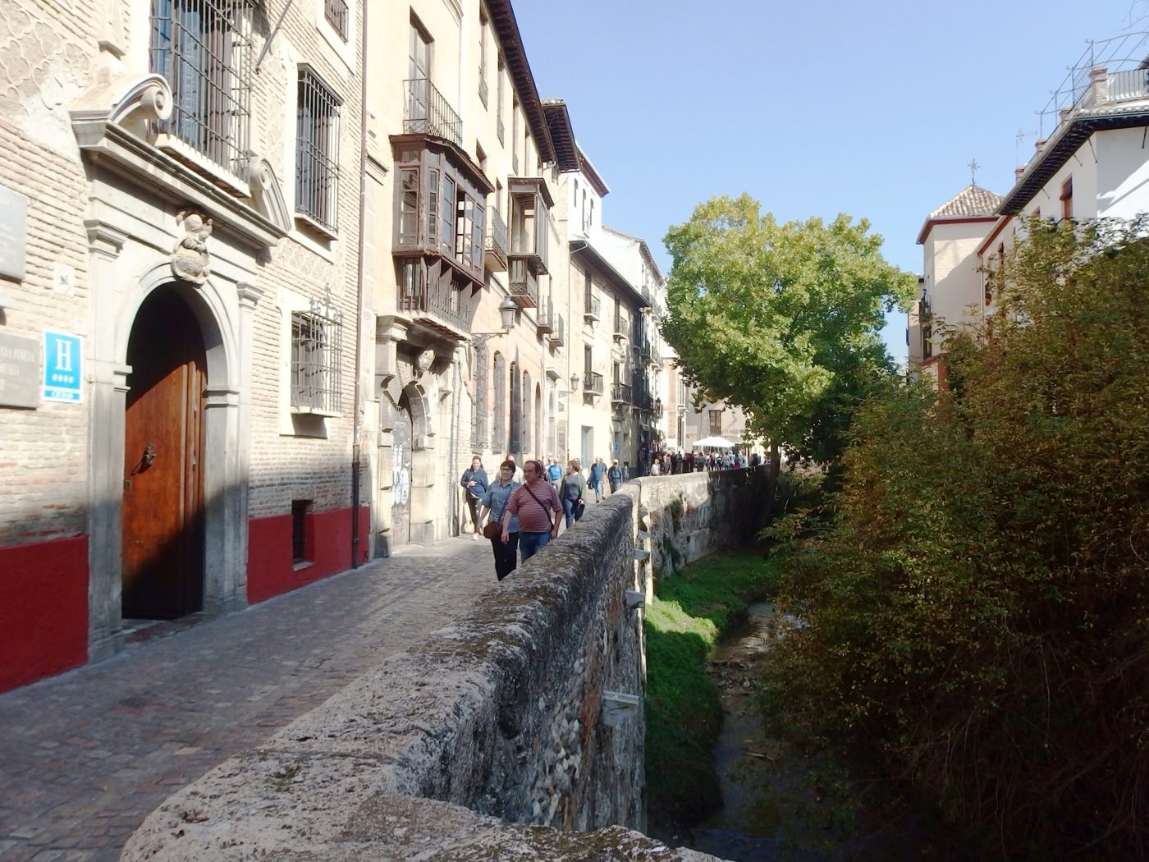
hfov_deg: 67.3
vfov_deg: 53.1
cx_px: 574
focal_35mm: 26
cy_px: 431
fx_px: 863
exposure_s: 1/1000
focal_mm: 4.7
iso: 100
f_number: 3.5
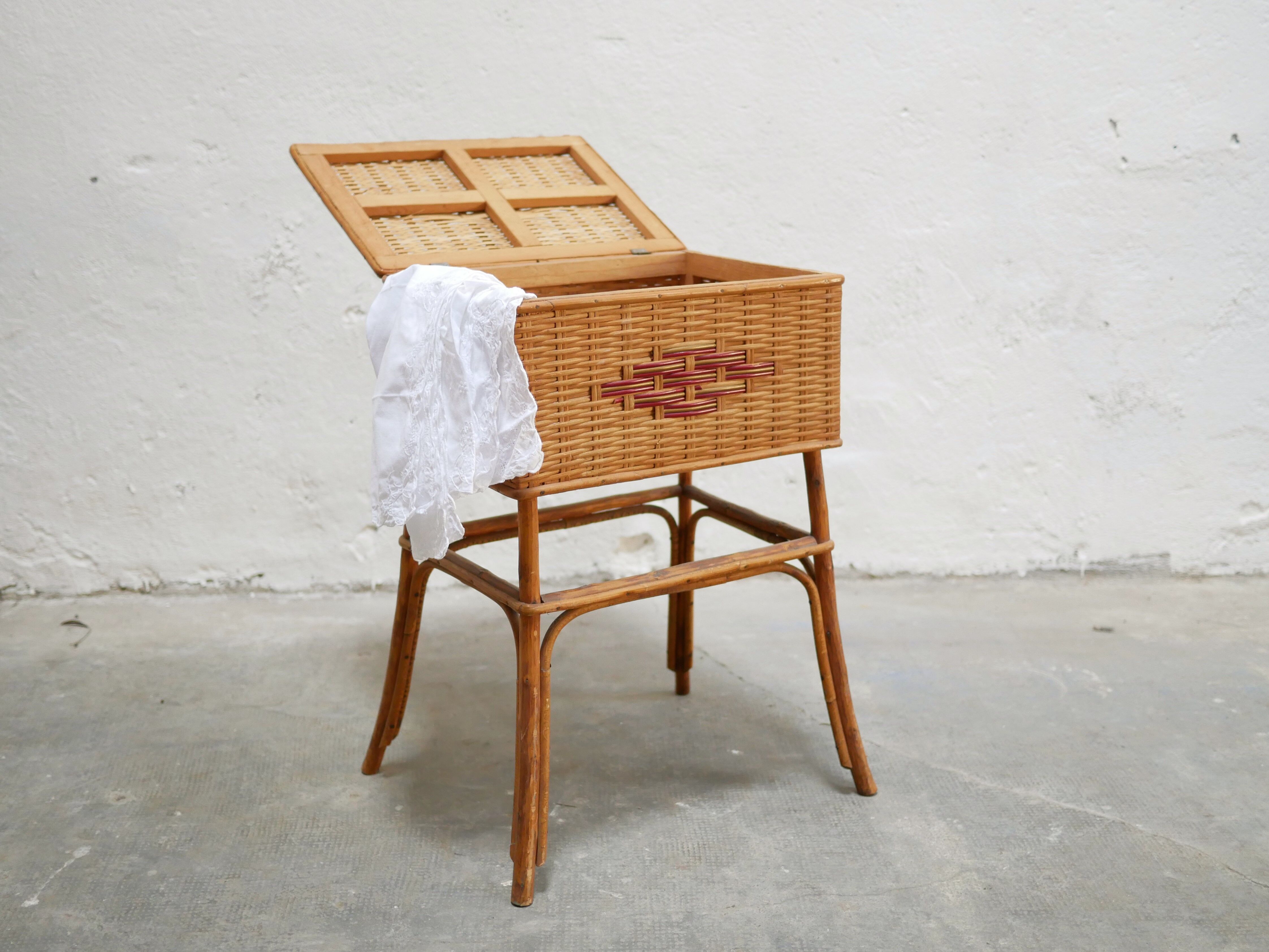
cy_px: 476
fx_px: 1467
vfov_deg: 36.0
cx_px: 634
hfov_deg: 46.8
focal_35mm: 40
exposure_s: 1/60
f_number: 1.7
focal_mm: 20
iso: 800
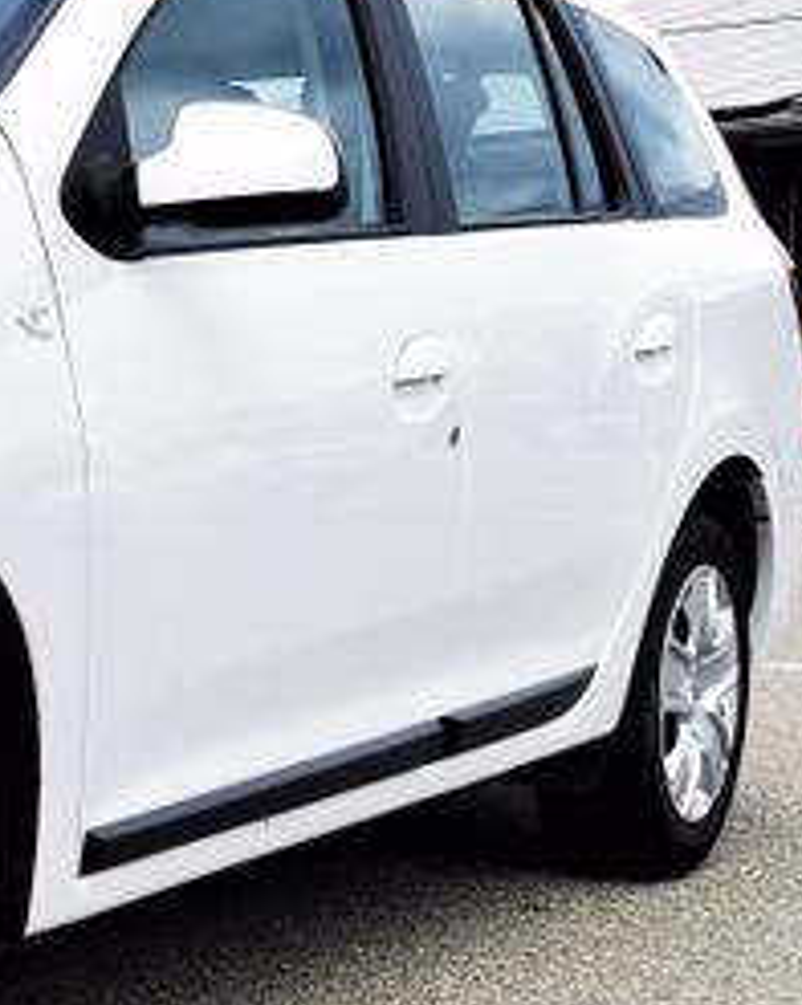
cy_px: 444
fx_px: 2824
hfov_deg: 14.8
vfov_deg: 20.2
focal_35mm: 95
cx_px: -468
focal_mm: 5.58
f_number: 1.8
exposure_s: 1/1815
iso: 50
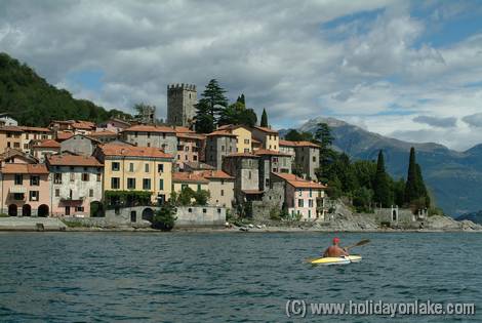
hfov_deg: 31.1
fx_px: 865
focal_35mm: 64
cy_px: 162
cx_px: 241
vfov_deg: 21.2
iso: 200
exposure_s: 1/500
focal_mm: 43
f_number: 11
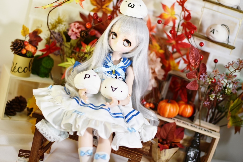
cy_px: 81
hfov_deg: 37.8
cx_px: 122
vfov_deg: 25.8
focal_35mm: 52
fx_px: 354
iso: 100
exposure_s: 1/50
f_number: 1.8
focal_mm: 35
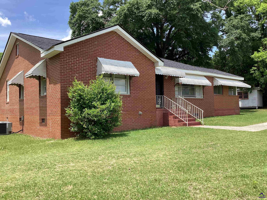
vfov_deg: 45.4
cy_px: 100
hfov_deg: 58.4
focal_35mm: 31
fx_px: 239
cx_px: 134
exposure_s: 1/747
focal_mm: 3.3
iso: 25
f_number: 2.4
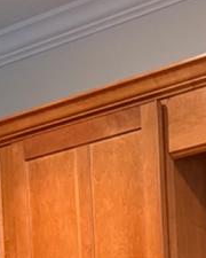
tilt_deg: -5.1
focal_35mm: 150
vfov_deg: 11.0
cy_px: 597
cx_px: 343
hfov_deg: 9.9
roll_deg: +2.1
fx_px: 1143
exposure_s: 1/60
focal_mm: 6.76
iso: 640
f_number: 1.78
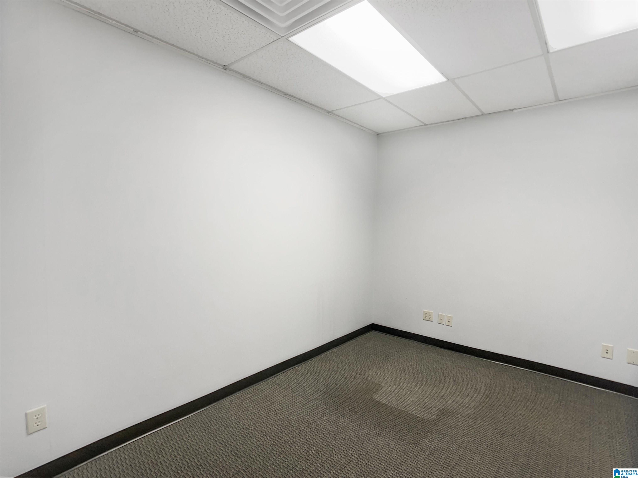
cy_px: 239
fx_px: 479
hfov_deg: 67.3
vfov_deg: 53.1
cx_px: 319
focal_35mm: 26
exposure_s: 1/120
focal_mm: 5.7
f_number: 1.5
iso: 100
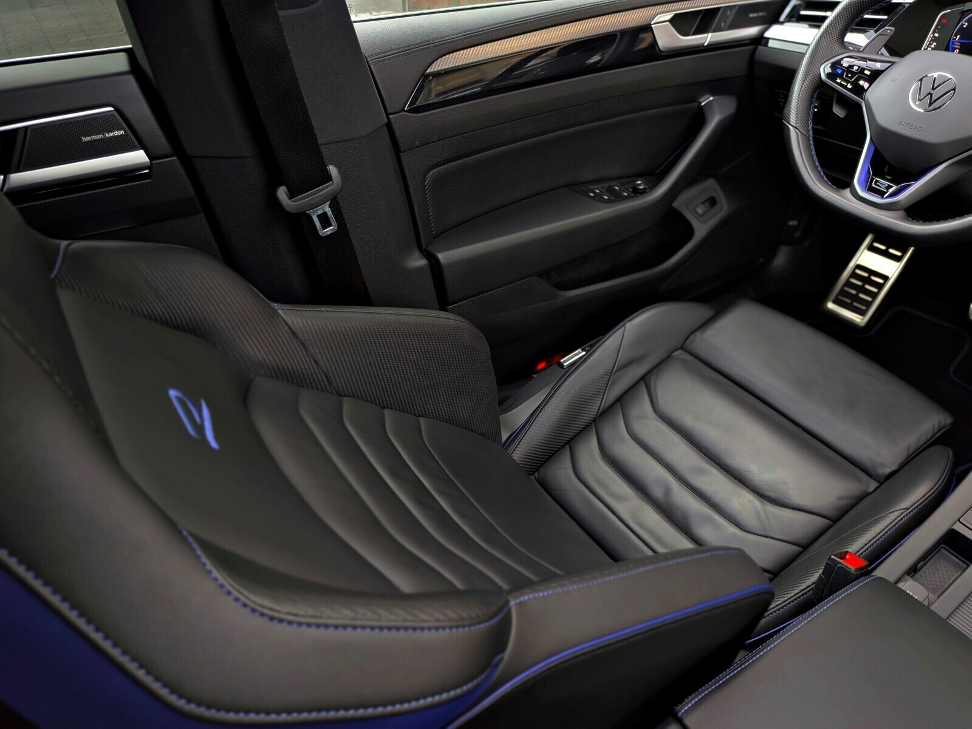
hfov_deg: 71.6
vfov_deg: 56.8
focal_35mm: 24
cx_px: 486
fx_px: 674
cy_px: 364
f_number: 1.7
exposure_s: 1/90
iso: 71
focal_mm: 4.53
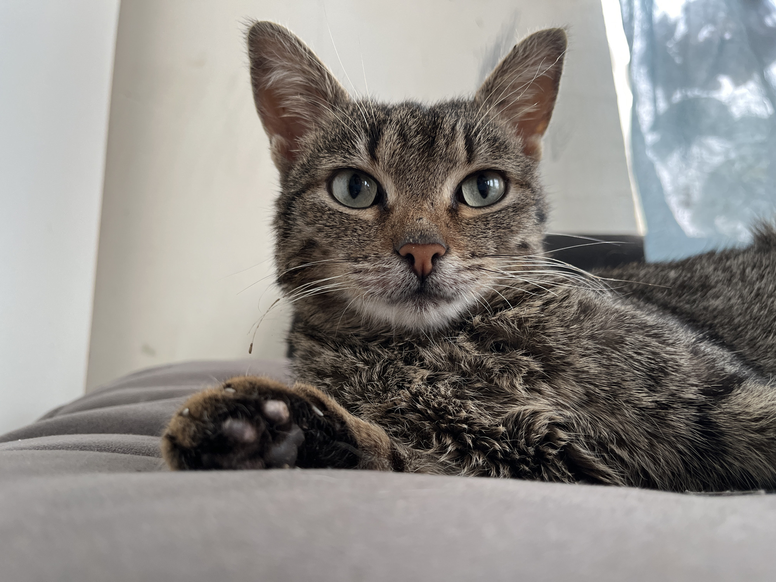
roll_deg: +3.3
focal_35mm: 26
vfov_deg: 53.1
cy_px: 291
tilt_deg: +16.4
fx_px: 583
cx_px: 388
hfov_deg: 67.3
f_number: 1.6
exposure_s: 1/60
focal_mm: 5.1
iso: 200
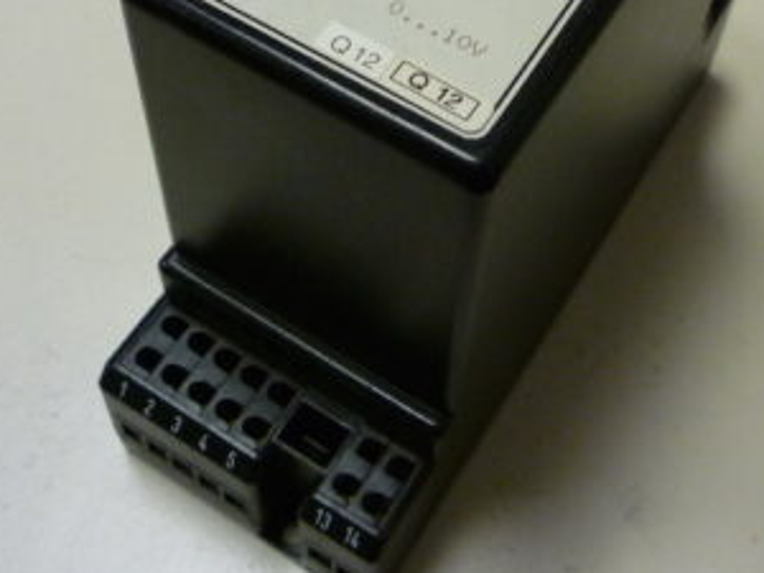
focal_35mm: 58
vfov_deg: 24.8
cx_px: 420
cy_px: 102
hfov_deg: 33.2
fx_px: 1280
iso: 320
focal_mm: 5.2
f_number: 3.3
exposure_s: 1/30
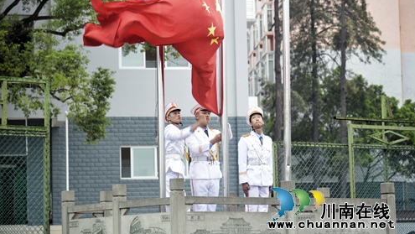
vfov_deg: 9.6
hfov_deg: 16.9
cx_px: 208
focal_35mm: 127
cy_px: 110
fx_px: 1398
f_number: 4
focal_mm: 120
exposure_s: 1/80
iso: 500
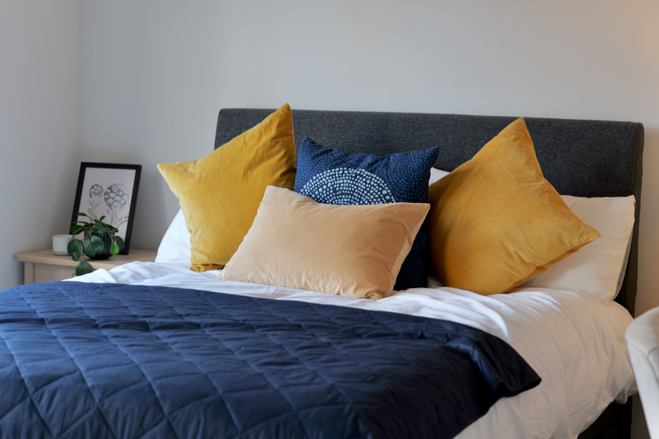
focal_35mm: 72
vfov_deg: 18.9
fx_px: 1318
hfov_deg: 28.1
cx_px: 330
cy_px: 220
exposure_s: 1/80
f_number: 4
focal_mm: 72
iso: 500
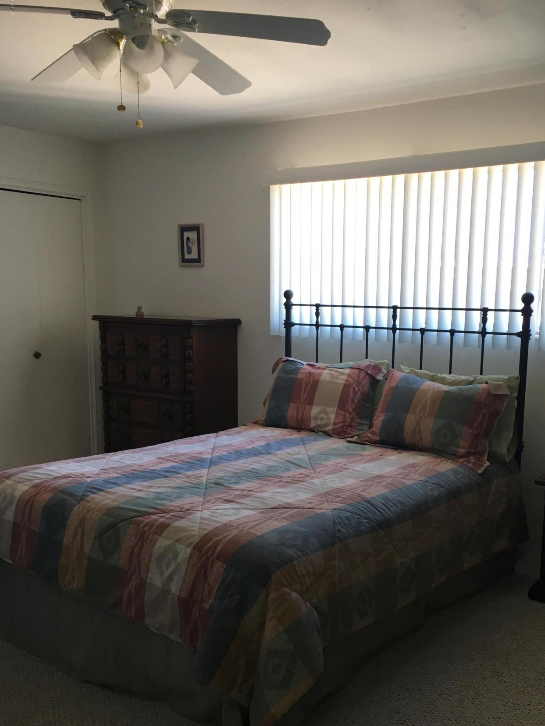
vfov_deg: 52.4
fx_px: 735
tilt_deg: -9.7
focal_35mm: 35
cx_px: 321
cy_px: 423
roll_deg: -0.7
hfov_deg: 40.6
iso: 25
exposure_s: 1/30
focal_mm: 4.15
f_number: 2.2
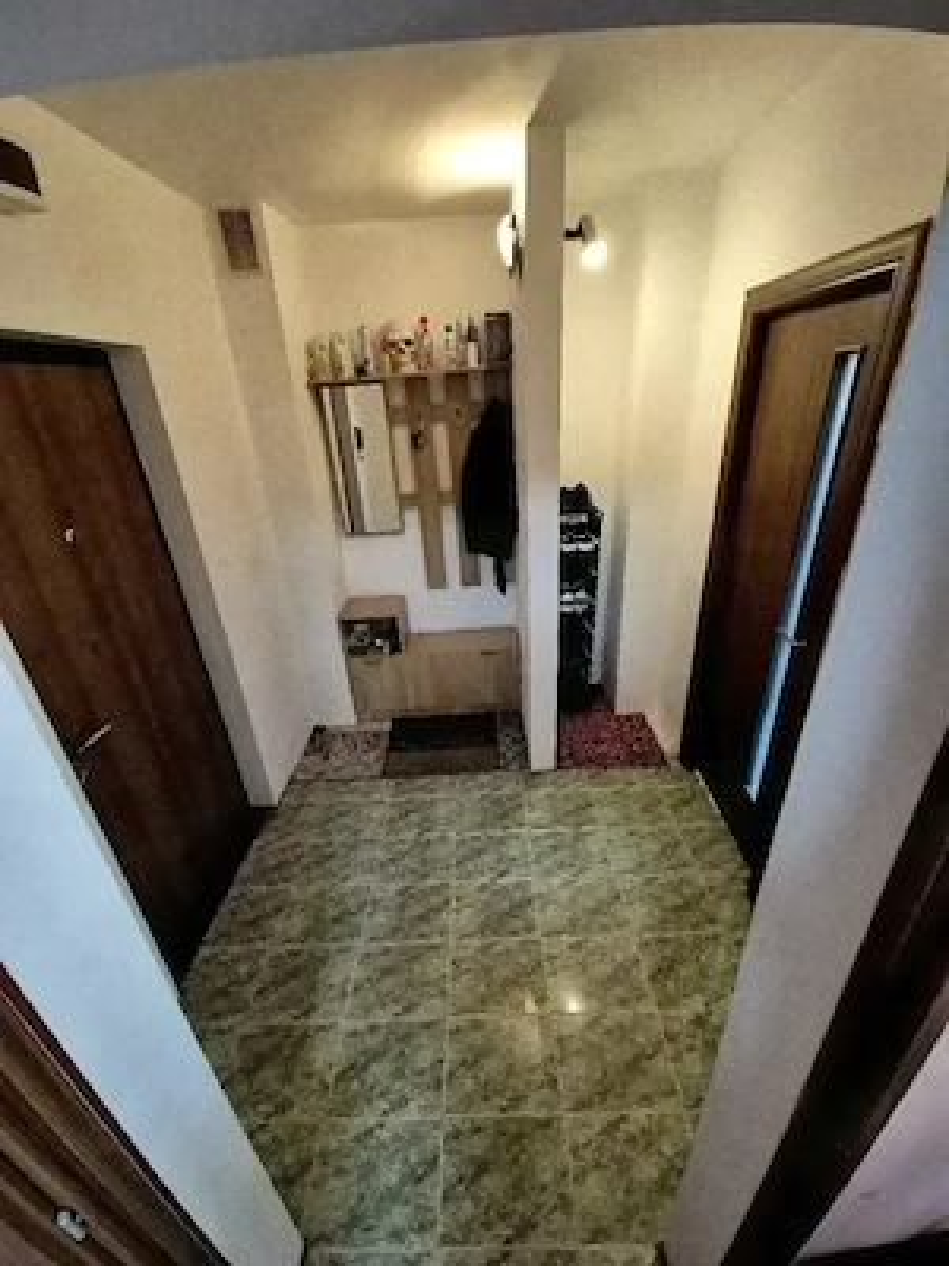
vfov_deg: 106.2
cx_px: 474
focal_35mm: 13
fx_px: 475
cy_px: 633
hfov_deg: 89.9
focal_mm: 2.2
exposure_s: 1/50
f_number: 2.2
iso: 200
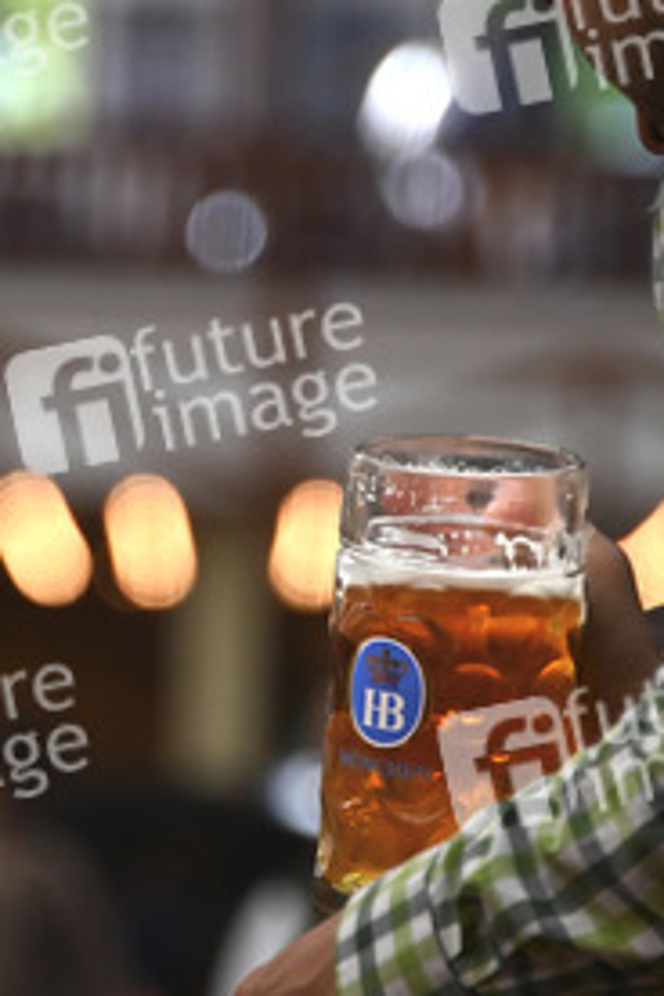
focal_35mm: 652
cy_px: 570
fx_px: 18037
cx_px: 298
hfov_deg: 2.1
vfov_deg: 3.2
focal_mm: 300
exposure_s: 1/800
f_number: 5.6
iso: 4000
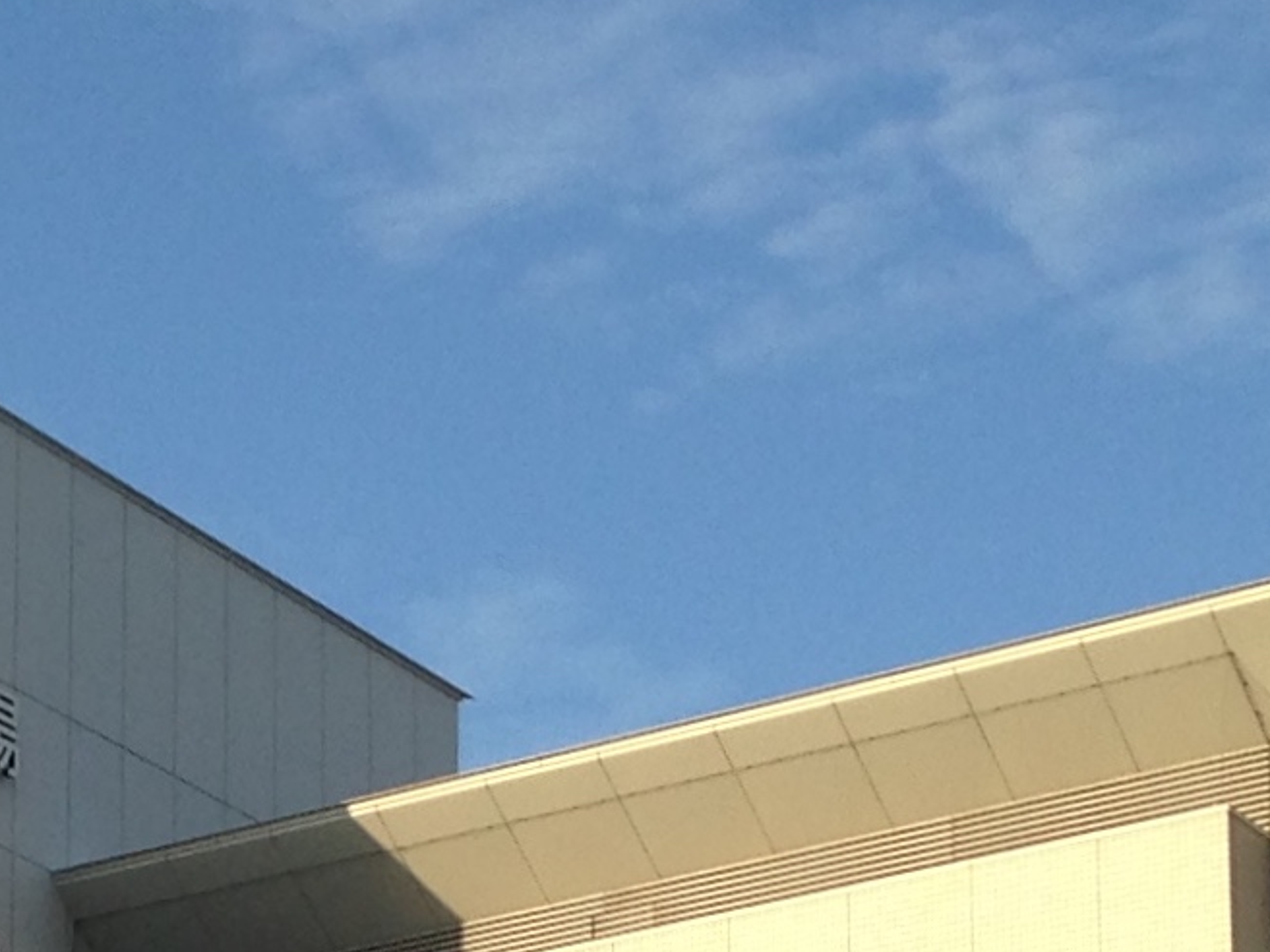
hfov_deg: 12.1
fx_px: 5943
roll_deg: -2.3
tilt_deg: +12.8
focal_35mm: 162
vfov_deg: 8.8
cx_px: 154
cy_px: 1701
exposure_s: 1/1004
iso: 50
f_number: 2.4
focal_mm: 4.12
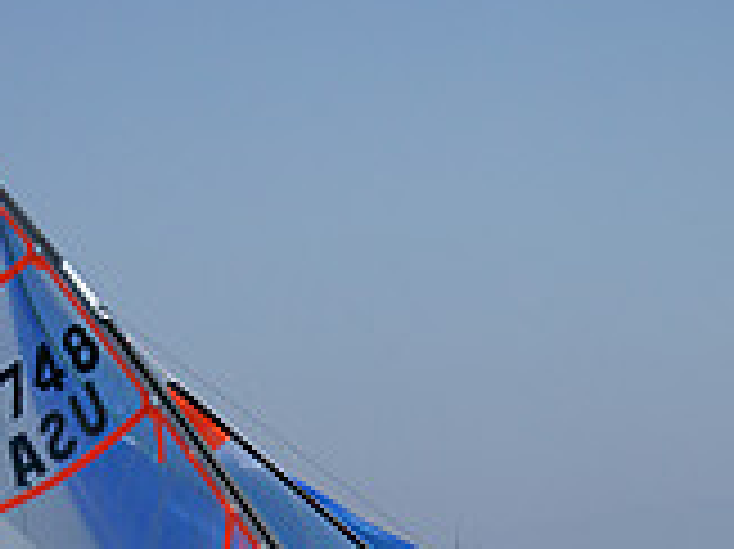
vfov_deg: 5.5
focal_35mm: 266
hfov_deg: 7.5
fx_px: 5636
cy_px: 698
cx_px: 401
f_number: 6.3
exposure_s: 1/3200
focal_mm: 100
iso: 400
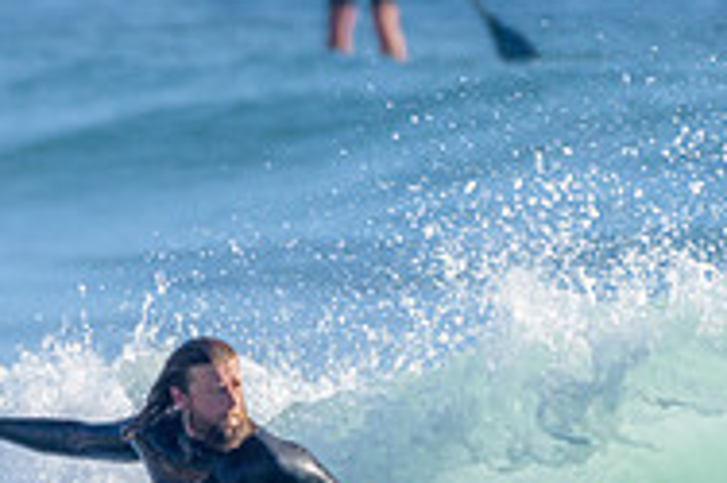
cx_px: 110
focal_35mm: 1896
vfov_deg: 0.7
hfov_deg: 1.1
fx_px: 38254
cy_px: 470
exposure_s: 1/2000
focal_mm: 500
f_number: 5.6
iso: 200
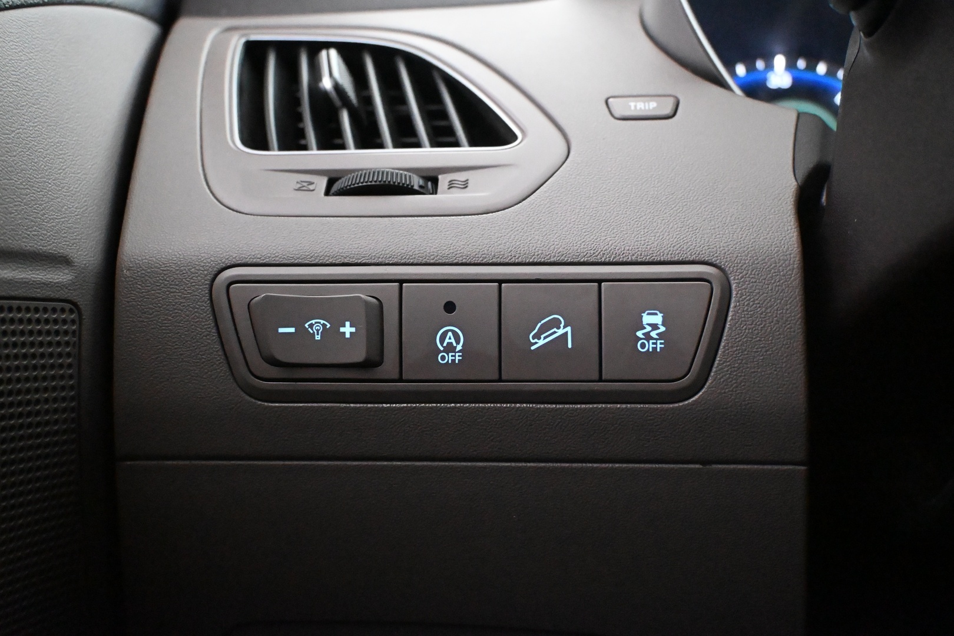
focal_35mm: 37
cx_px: 477
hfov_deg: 52.2
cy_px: 318
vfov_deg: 36.2
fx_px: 974
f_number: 4.2
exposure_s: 1/50
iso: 12800
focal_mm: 24.5
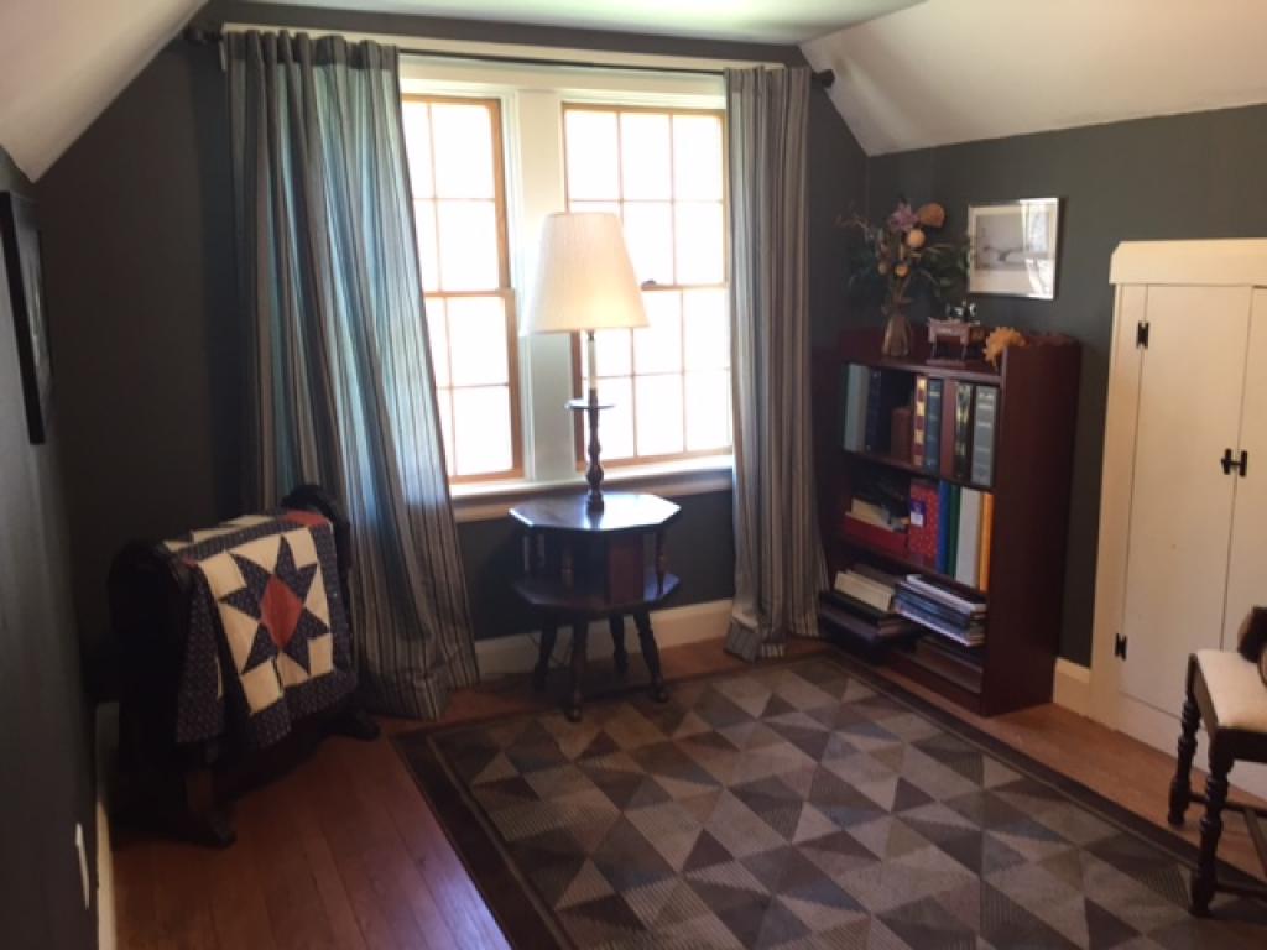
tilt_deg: -10.9
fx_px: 1061
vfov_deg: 48.2
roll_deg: +0.7
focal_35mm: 29
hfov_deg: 61.7
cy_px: 475
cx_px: 634
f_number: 2.2
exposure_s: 1/30
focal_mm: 4.15
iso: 160
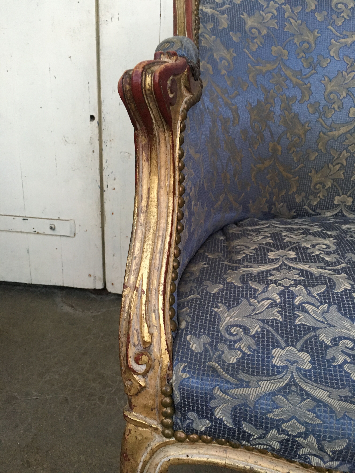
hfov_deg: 48.2
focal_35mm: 29
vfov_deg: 61.7
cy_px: 236
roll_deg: -2.3
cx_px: 178
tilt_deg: -20.6
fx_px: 397
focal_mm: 4.15
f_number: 2.2
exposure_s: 1/33
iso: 200
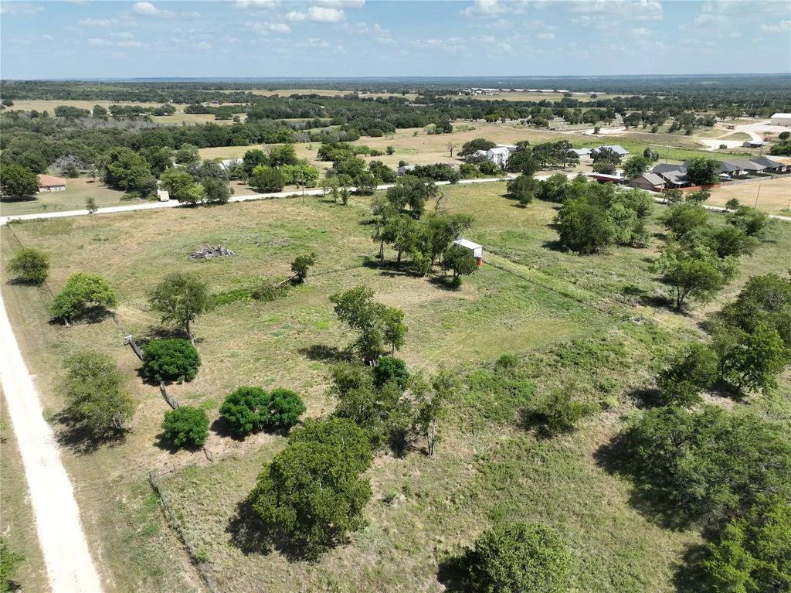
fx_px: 548
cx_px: 396
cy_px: 296
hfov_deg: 71.6
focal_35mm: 24
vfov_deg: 56.8
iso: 200
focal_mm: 12.29
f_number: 2.8
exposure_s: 1/2000
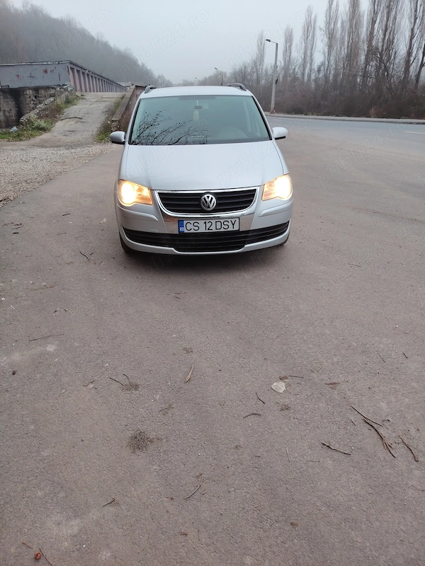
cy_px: 283
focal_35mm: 24
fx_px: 393
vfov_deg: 71.6
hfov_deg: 56.8
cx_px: 212
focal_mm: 5.25
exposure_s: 1/33.3
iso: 522
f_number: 1.75
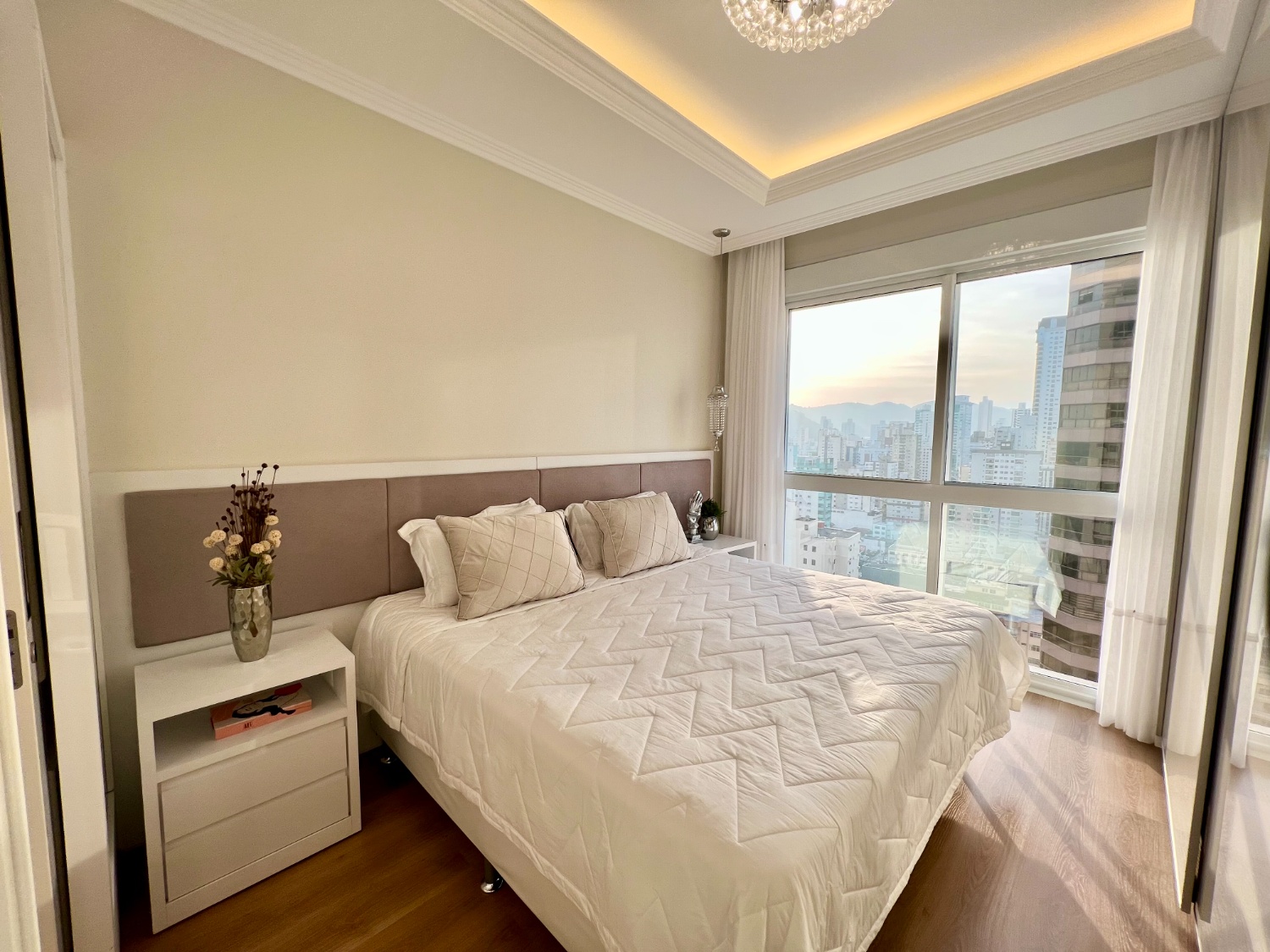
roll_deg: -0.4
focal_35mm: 13
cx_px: 635
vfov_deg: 89.9
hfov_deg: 106.2
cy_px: 476
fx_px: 477
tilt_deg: -5.7
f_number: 1.8
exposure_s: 1/137
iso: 32
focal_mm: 1.57
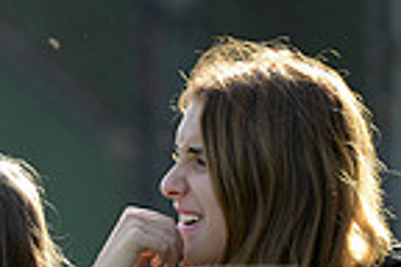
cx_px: 67
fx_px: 12074
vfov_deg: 1.3
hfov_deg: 1.9
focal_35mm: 1084
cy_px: 349
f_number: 4
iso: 500
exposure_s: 1/400
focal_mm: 270
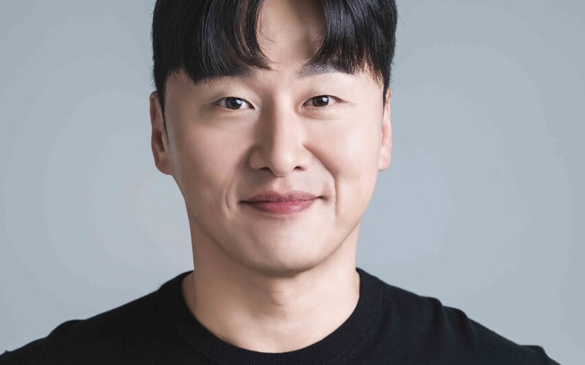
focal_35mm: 112
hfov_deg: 18.6
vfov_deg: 11.6
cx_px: 282
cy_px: 303
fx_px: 1785
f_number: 5.6
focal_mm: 70
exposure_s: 1/125
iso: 100
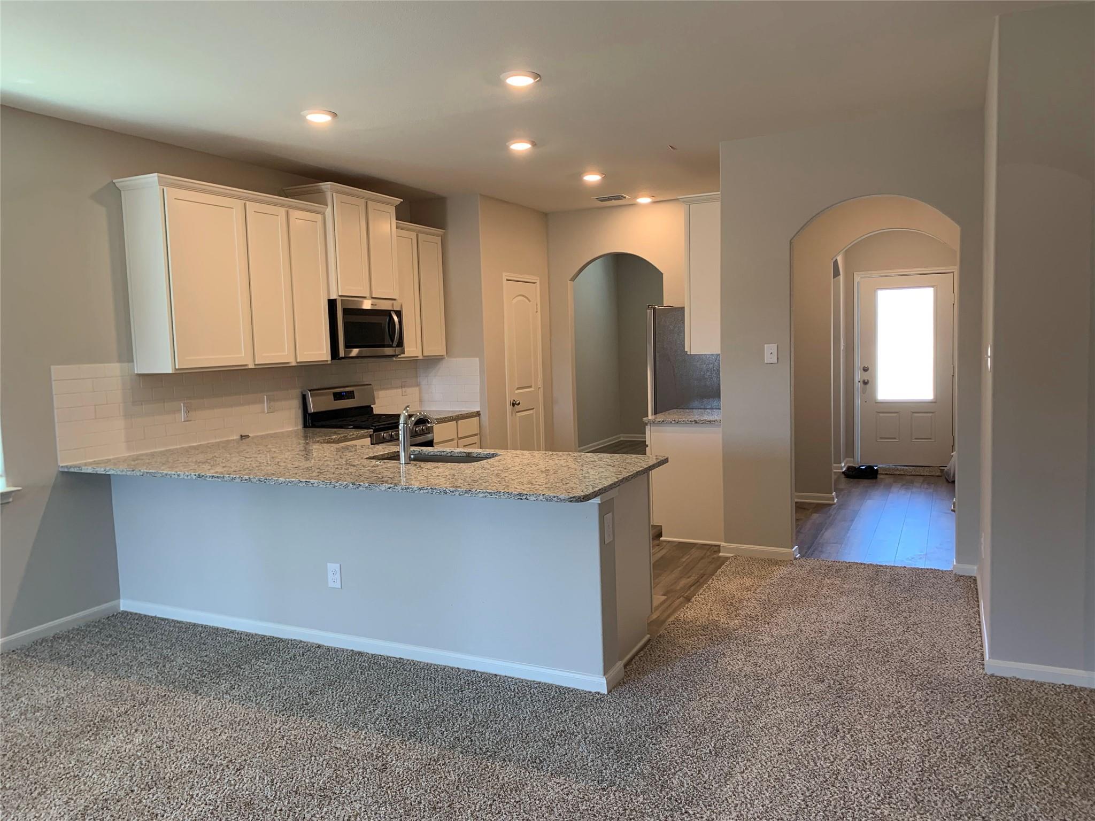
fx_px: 822
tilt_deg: -4.9
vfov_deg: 53.1
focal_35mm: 26
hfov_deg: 67.3
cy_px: 410
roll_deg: +0.5
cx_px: 548
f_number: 1.8
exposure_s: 1/60
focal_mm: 4.25
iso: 80
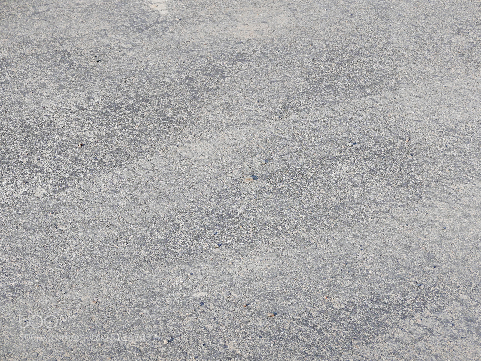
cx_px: 240
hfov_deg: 26.0
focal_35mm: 75
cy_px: 180
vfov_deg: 19.7
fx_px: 1043
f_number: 5.6
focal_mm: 34
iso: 200
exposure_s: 1/500
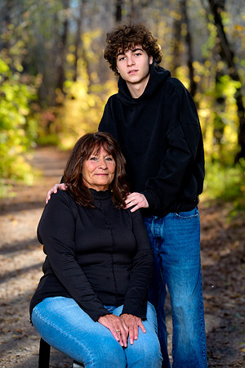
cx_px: 122
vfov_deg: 22.6
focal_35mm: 90
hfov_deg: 15.2
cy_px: 184
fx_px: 919
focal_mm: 90
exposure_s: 1/160
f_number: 3.2
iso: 640
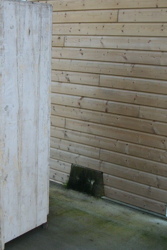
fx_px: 355
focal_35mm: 51
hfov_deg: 26.1
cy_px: 133
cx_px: 40
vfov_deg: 38.9
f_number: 2.9
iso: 80
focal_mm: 5.7
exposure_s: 1/60
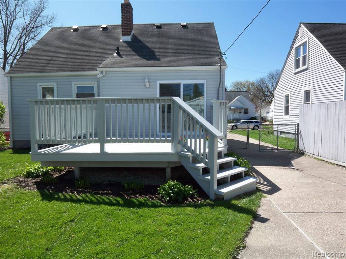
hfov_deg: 73.9
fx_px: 230
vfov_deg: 58.9
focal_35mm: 23
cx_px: 173
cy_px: 130
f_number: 5.6
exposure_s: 1/200
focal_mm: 3.8
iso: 50
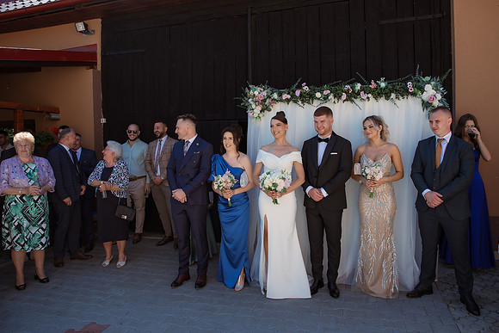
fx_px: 349
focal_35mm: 25
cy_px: 158
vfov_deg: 51.0
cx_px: 262
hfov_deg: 71.1
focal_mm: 24
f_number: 4
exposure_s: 1/800
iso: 320
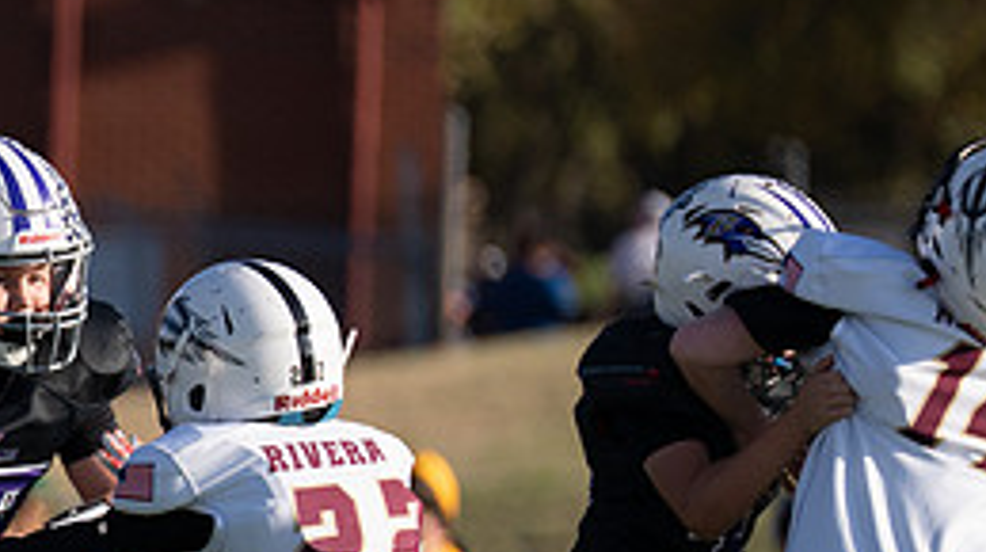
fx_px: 26272
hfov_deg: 2.1
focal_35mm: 1006
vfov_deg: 1.2
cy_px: 641
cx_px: -1142
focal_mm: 200
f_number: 2.8
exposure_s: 1/2000
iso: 125
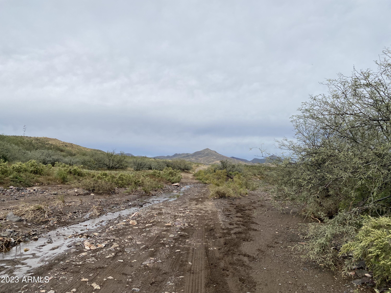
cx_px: 196
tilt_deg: +5.8
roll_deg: -3.0
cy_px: 146
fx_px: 294
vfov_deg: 53.1
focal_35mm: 26
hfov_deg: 67.3
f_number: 1.8
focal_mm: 4.25
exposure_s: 1/4608
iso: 32
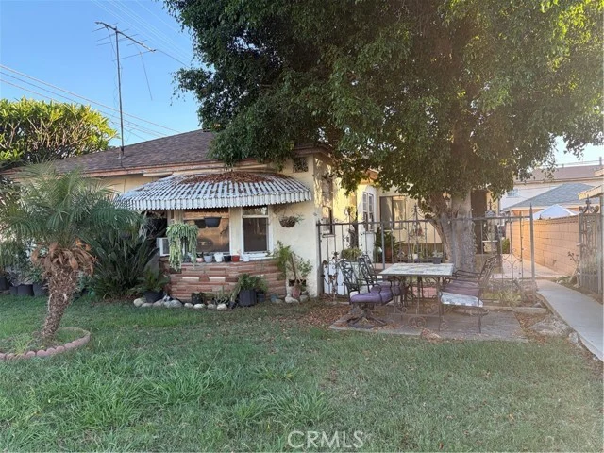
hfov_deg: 67.3
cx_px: 302
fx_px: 454
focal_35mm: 26
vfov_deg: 53.1
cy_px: 226
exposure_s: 1/274
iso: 50
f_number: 1.6
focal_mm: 5.96
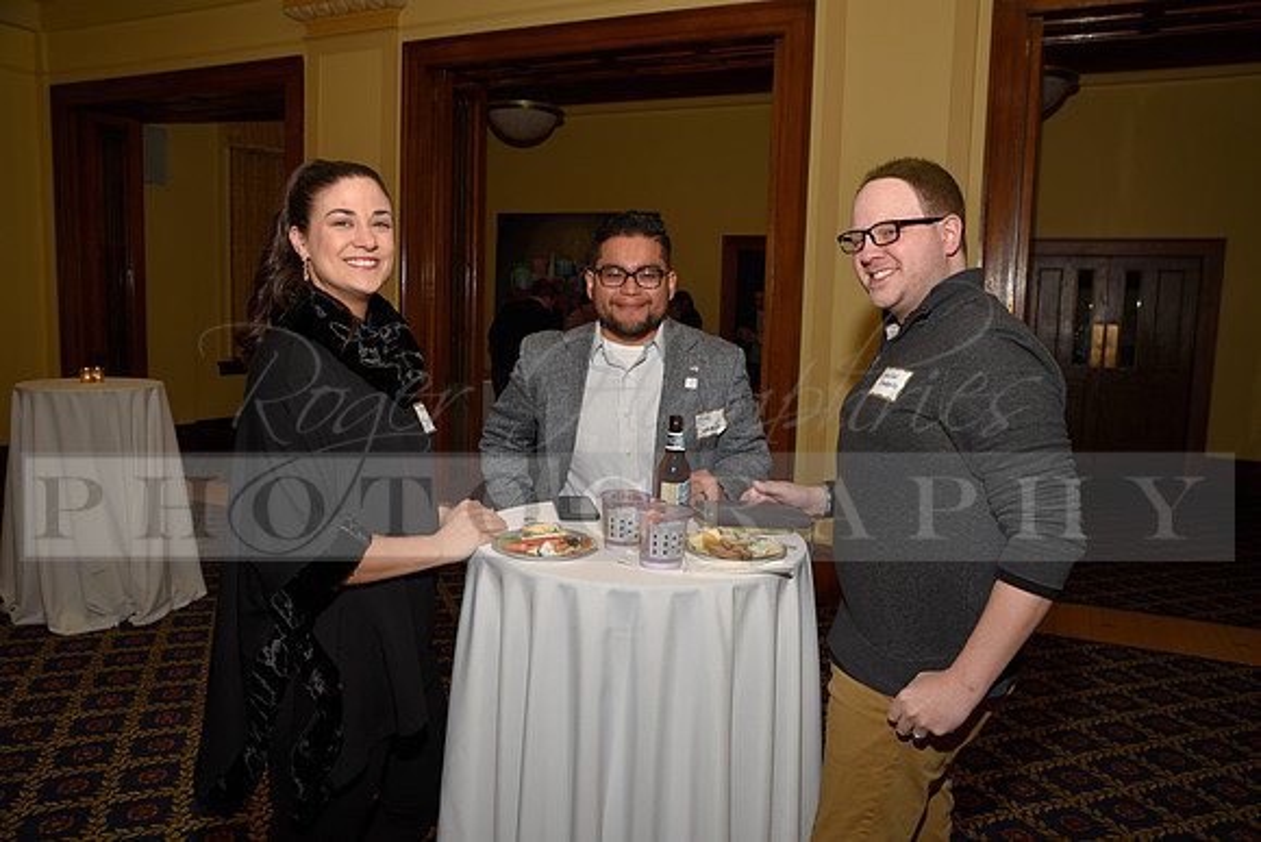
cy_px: 421
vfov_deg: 45.0
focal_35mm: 29
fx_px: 1016
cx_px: 630
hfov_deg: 63.6
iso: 200
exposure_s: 1/60
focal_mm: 29
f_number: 5
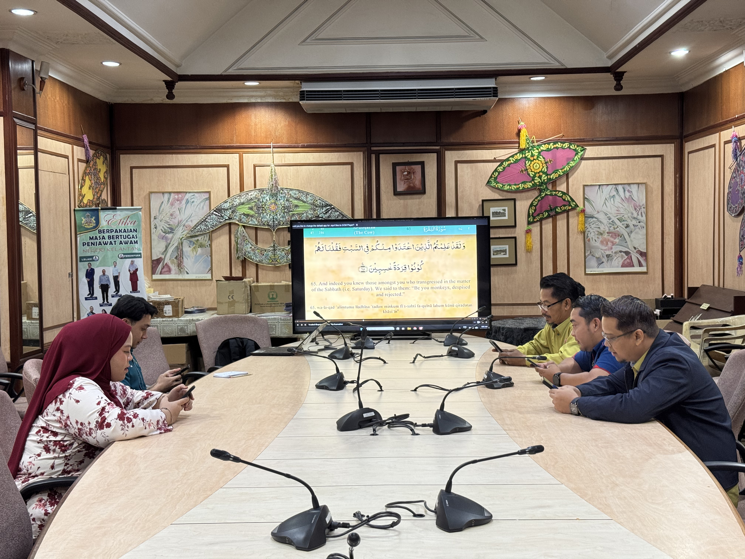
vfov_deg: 30.3
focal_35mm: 48
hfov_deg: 39.7
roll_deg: +1.4
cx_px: 372
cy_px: 280
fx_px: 1033
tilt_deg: -1.9
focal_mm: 6.76
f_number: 1.78
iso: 200
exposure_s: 1/33
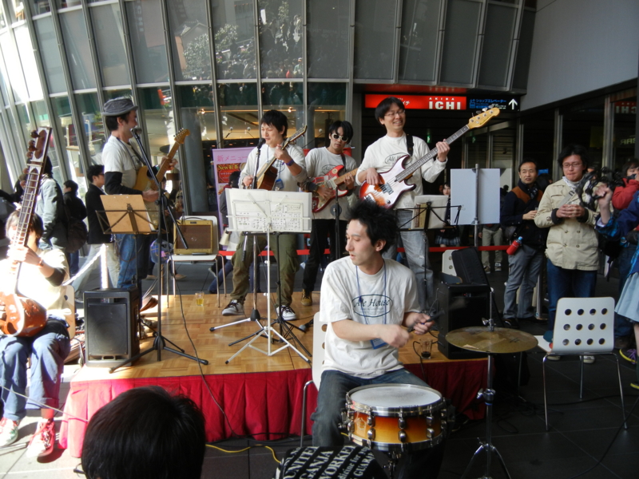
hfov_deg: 60.0
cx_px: 320
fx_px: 554
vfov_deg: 46.8
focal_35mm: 30
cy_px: 240
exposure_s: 1/95.8
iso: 160
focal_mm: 5.4
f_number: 3.5
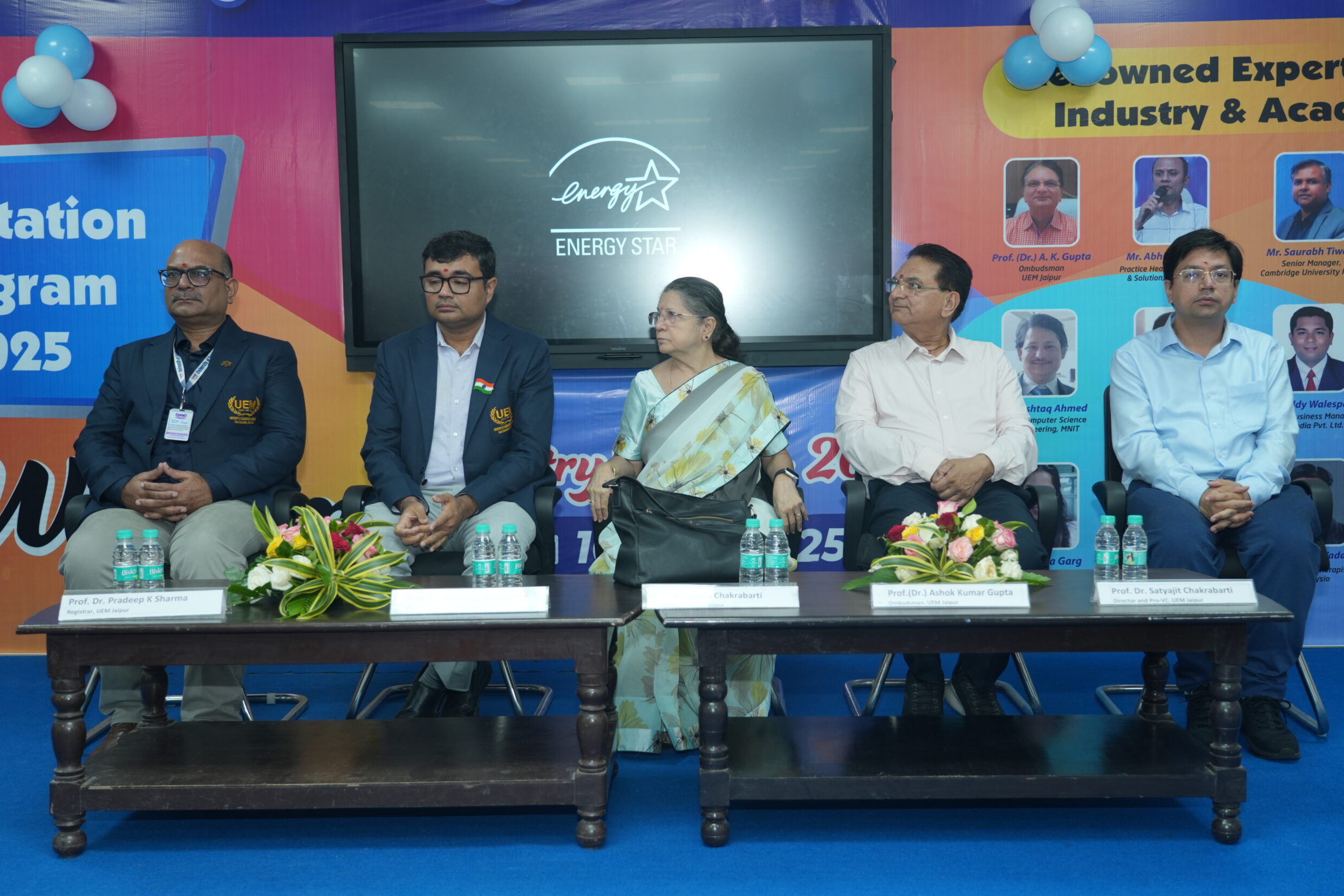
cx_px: 675
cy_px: 445
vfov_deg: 35.9
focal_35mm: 37
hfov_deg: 51.9
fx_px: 1381
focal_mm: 36
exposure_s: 1/100
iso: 800
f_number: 4
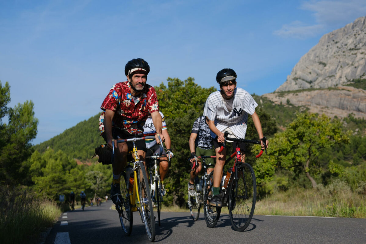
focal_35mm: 53
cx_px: 183
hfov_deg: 37.5
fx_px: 539
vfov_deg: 25.5
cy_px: 122
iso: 125
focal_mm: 35
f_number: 2.8
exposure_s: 1/4000
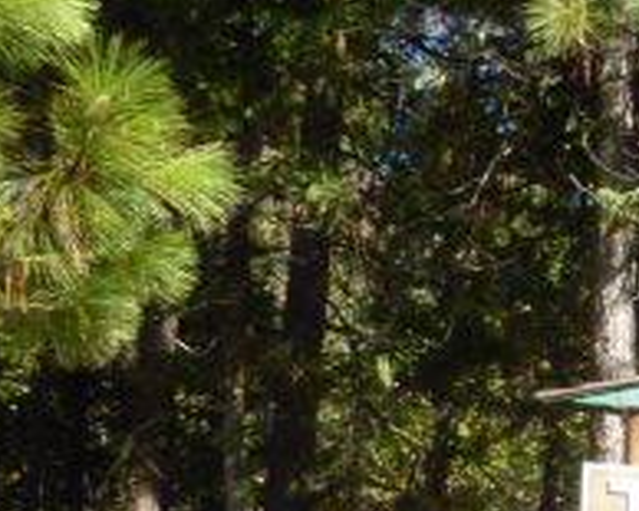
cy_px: 521
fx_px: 1701
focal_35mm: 90
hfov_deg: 19.0
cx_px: 922
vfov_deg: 16.7
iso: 800
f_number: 10
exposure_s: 1/200
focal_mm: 5
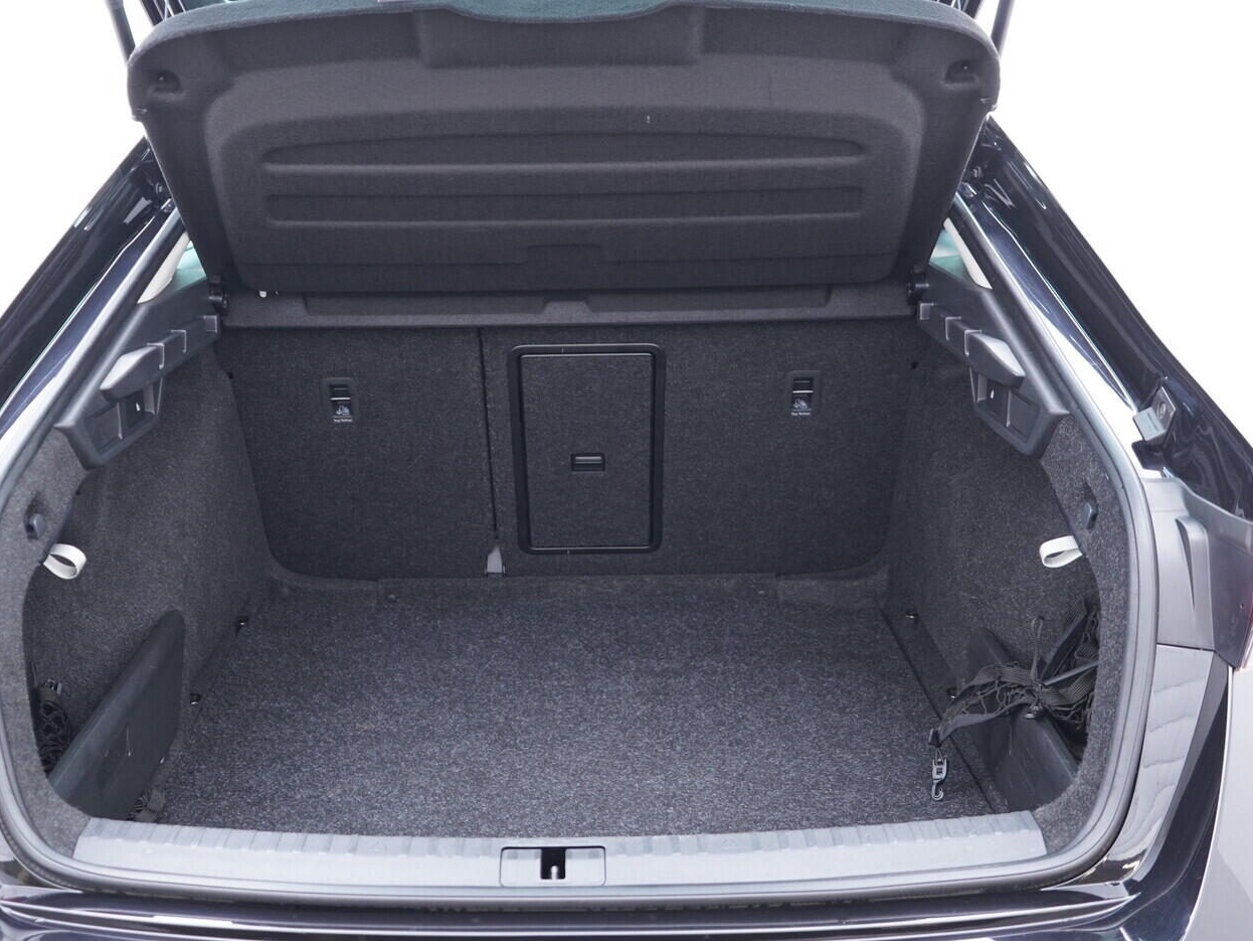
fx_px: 1448
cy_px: 459
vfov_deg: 36.0
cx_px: 544
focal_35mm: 40
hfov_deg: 46.7
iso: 800
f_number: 2.8
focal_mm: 24
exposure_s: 1/40
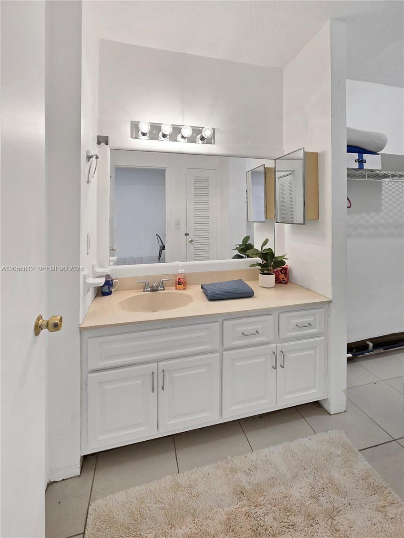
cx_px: 202
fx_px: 202
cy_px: 269
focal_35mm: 13
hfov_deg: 89.9
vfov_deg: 106.2
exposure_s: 1/120
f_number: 1.9
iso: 80
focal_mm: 2.2
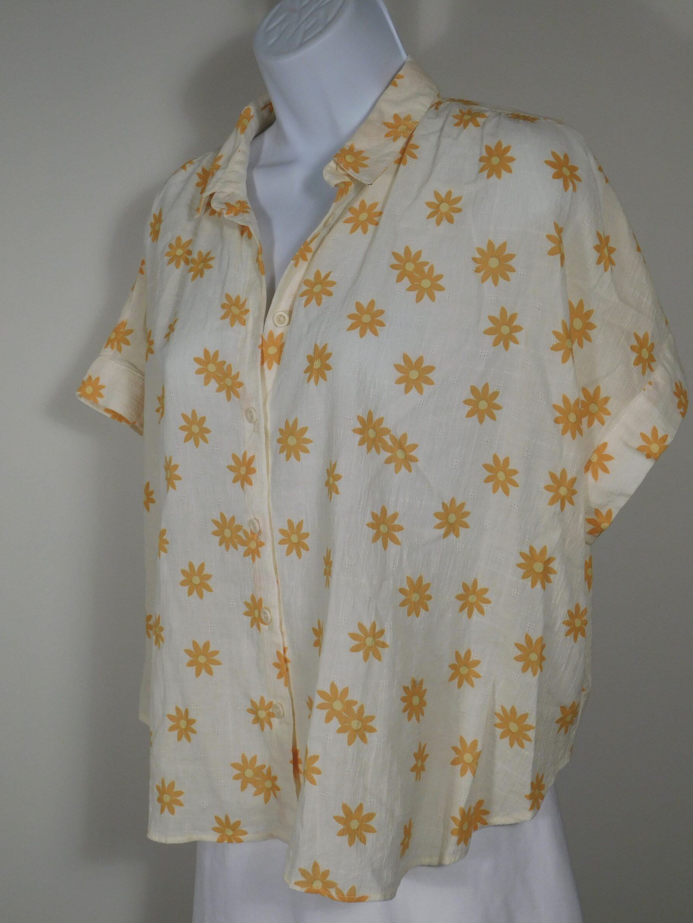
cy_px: 445
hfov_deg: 30.3
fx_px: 1281
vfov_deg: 39.7
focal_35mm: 48
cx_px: 353
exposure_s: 1/400
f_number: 3.7
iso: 125
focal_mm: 8
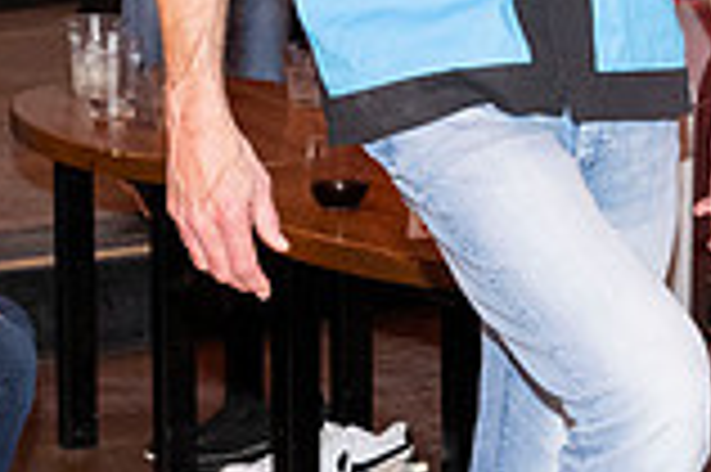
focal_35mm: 176
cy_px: 94
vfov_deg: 7.8
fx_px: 3472
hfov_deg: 11.3
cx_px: 981
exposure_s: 1/100
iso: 2000
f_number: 5.6
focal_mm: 34
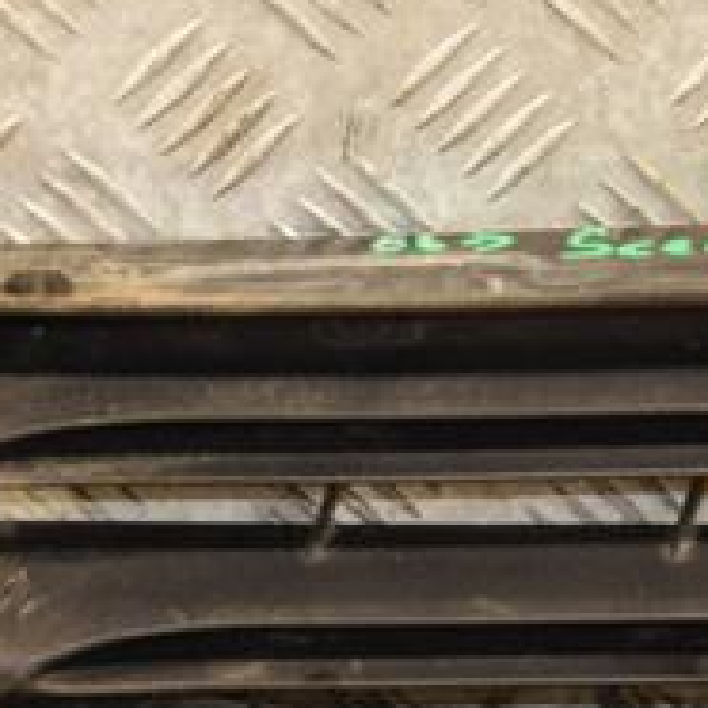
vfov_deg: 7.3
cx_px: 502
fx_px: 5530
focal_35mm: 239
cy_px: 369
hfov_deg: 7.3
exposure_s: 1/100
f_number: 5
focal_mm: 58
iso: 800
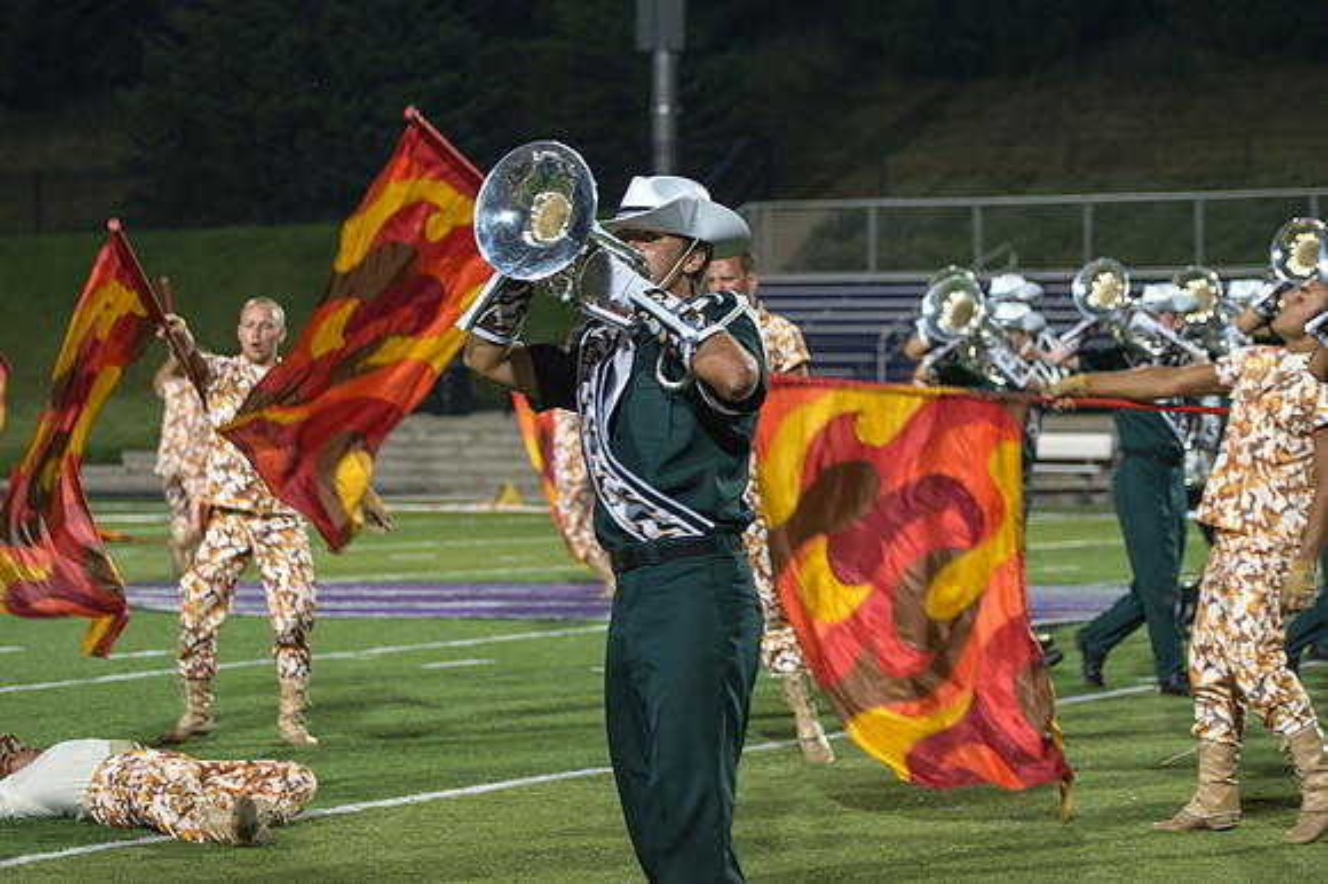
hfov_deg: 15.0
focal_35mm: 137
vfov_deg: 10.0
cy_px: 312
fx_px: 5044
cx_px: 667
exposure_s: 1/160
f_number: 4.5
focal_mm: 95
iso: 1800
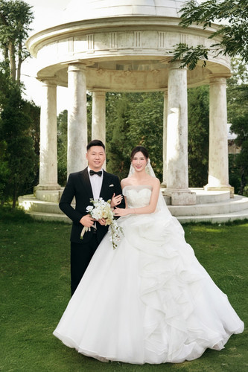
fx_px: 403
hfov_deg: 34.2
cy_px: 186
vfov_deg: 49.6
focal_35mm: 39
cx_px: 124
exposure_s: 1/200
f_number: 3.2
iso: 160
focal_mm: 39
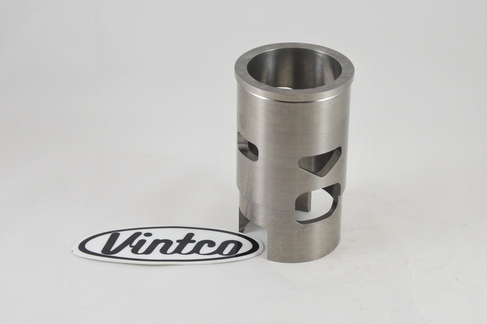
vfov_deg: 21.6
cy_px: 162
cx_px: 244
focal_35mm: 63
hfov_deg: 31.9
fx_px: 852
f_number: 5
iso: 560
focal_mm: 23.6
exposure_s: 1/125
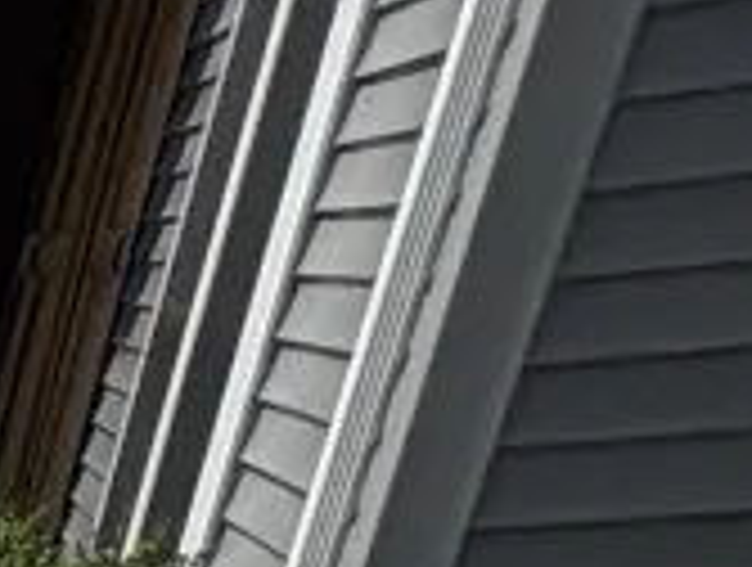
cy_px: 1706
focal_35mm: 107
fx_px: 2329
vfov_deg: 10.2
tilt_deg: -27.0
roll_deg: +6.8
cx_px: -1927
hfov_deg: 9.4
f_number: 2.2
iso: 50
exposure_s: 1/2494
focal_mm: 2.22
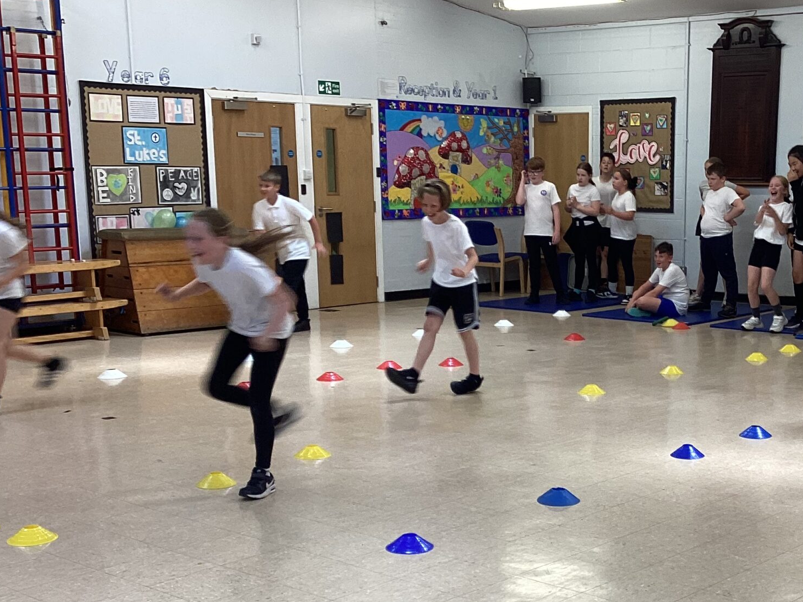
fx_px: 1252
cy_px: 453
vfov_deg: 26.7
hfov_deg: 34.8
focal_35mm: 54
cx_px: 601
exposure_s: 1/50
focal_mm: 3.3
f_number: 2.4
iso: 50
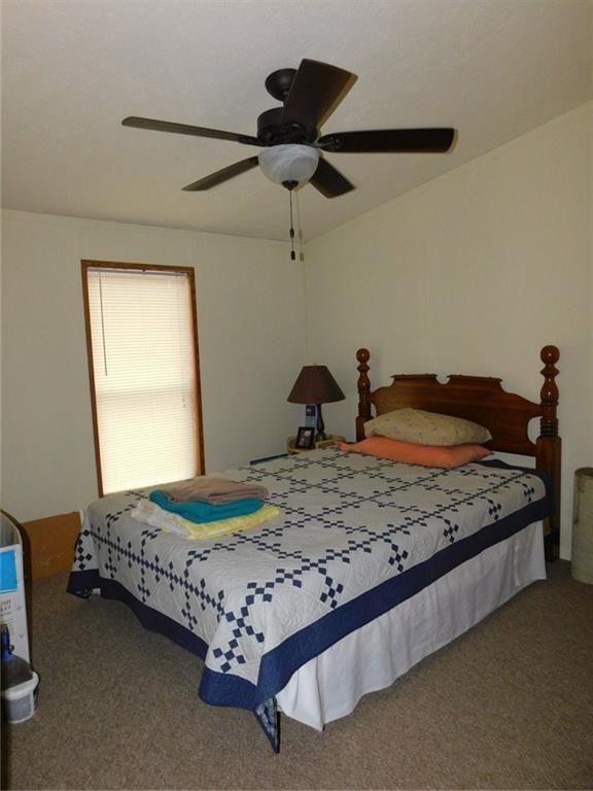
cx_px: 296
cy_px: 396
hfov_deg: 58.9
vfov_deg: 73.9
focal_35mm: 23
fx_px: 525
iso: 200
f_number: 3
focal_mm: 4
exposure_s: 1/30
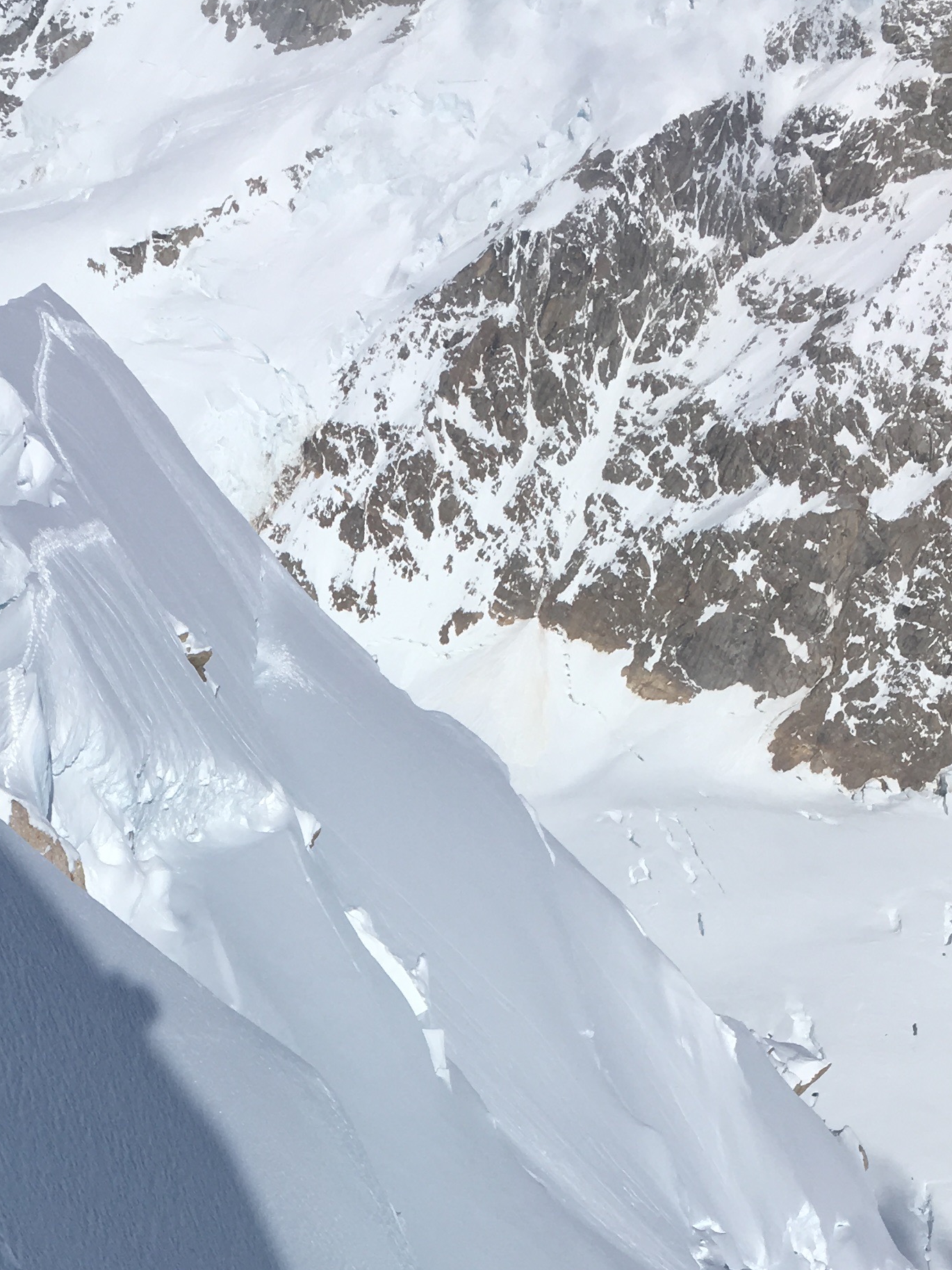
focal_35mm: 64
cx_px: 146
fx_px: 2347
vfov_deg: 29.0
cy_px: 1146
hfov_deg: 22.5
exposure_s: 1/7692
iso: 25
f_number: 2.2
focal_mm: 4.15
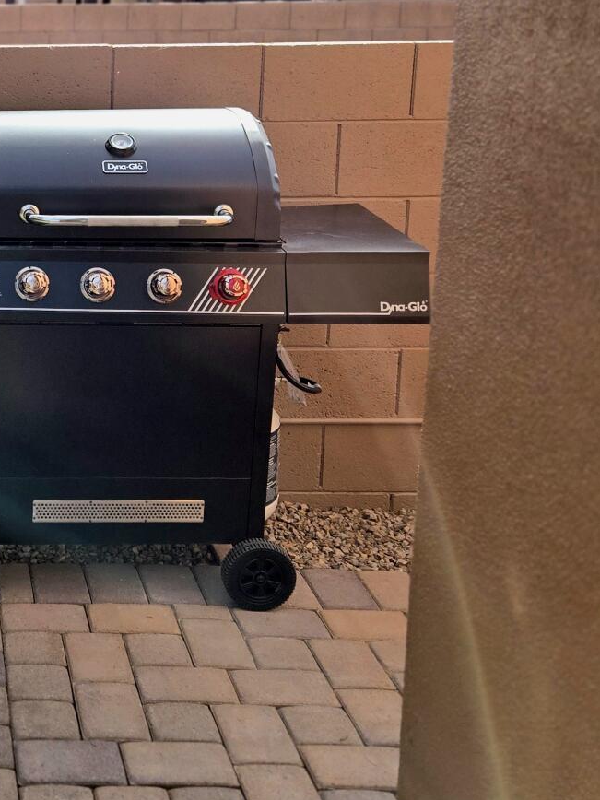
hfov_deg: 25.2
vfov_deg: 35.5
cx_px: -89
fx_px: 1225
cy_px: 213
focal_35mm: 53
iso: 32
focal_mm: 5.4
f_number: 1.8
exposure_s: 1/3333
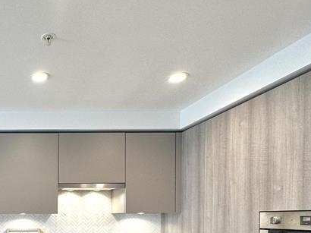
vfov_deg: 37.2
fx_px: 314
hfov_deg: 45.2
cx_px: 6
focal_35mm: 35
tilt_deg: -0.8
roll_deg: +0.4
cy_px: 222
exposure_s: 1/120
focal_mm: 2.22
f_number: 2.2
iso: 125
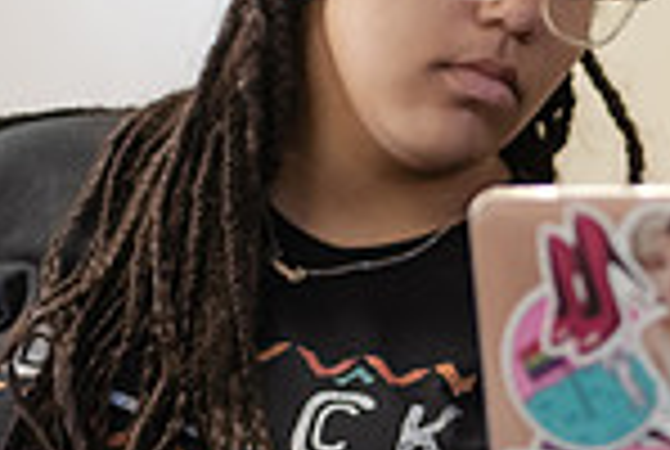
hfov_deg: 7.5
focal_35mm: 272
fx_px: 5072
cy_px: 160
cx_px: 868
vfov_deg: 5.1
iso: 800
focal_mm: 70
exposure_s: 1/200
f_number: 2.8
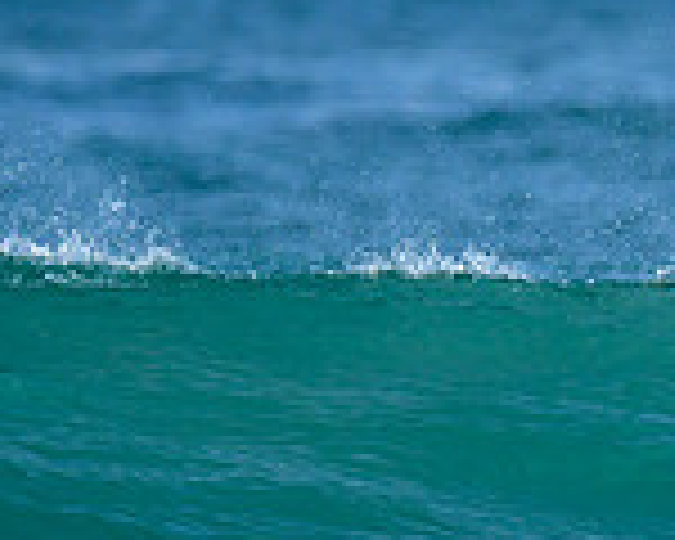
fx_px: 79970
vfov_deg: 0.4
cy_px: 448
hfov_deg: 0.5
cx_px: 1156
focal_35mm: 4003
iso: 280
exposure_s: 1/2000
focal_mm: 800
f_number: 6.3
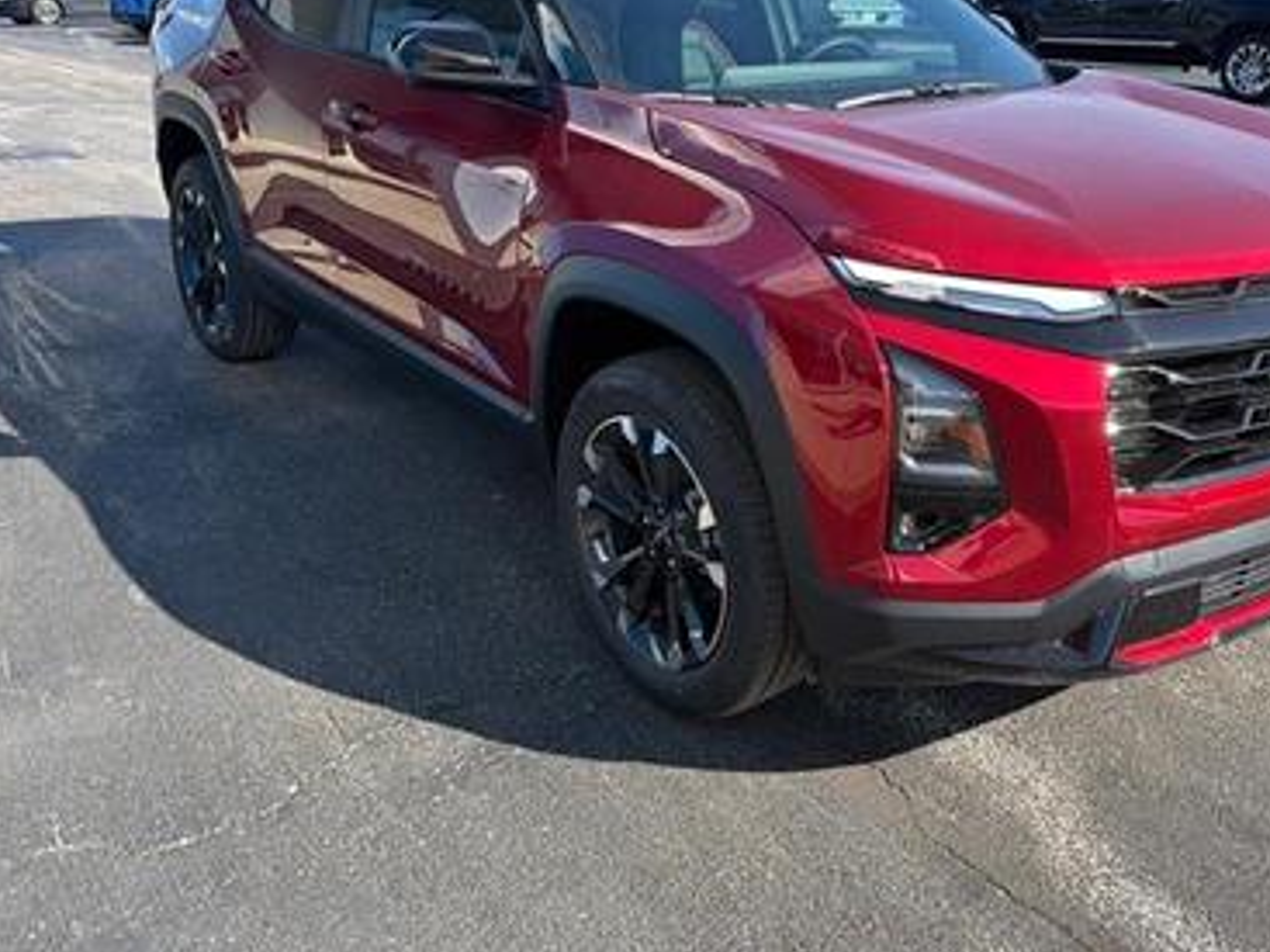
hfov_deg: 54.9
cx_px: 779
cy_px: 318
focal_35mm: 33
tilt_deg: -15.8
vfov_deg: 42.4
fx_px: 1210
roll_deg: -0.4
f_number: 1.78
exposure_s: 1/1770
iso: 100
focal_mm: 6.76
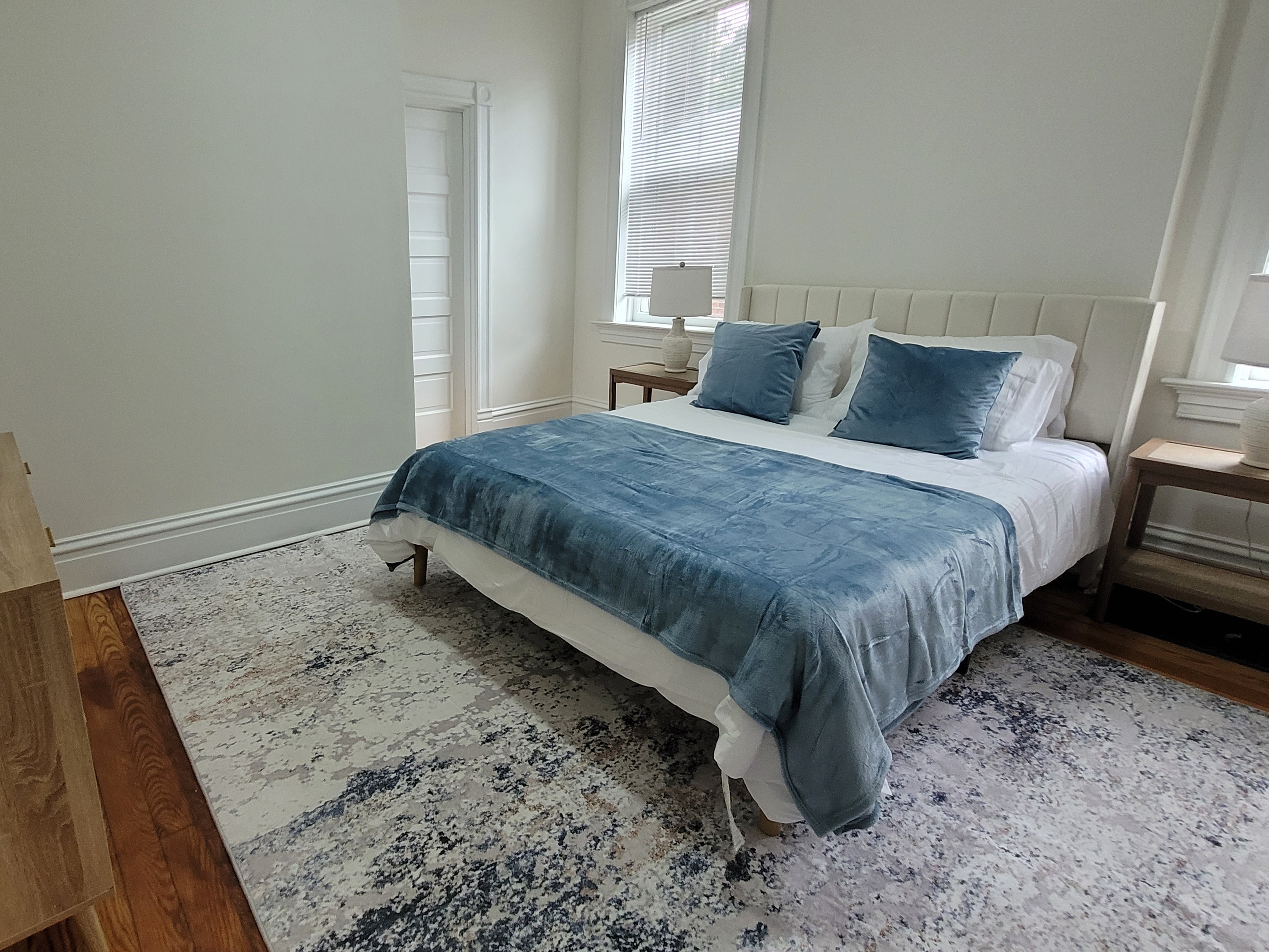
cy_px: 433
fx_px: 660
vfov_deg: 71.4
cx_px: 482
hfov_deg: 86.2
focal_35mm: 18
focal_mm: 1.74
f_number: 2.2
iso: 200
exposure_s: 1/60
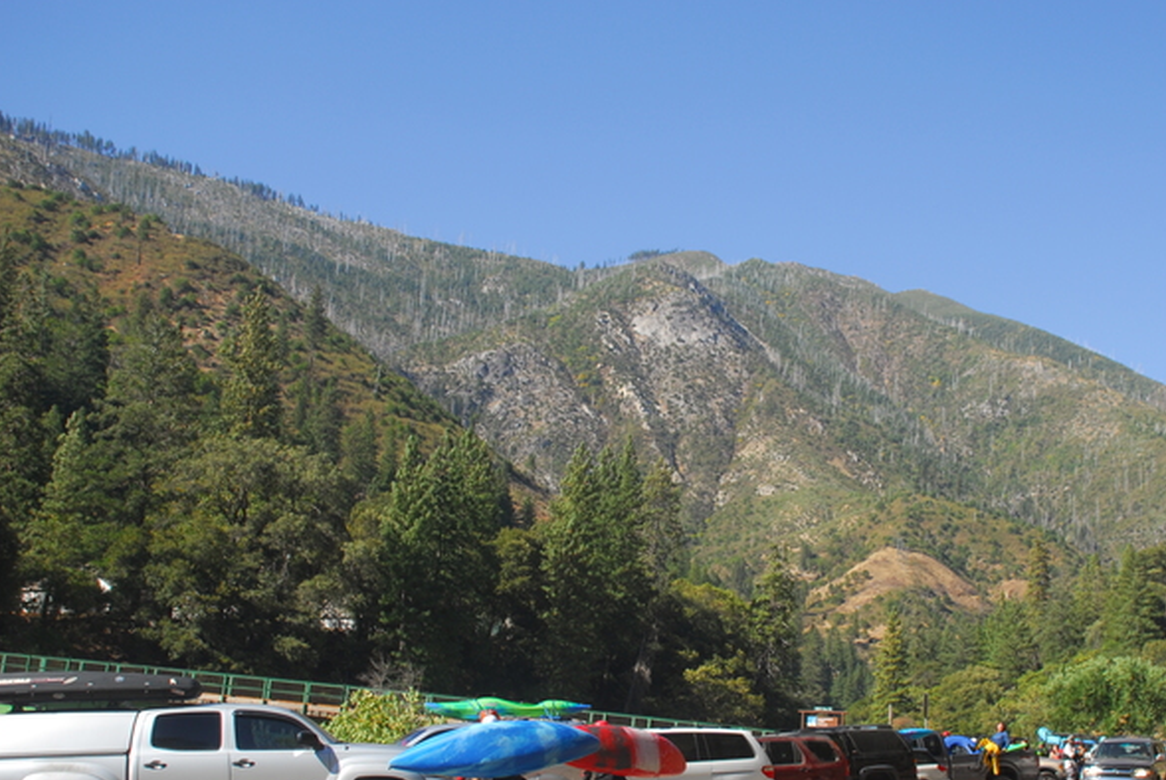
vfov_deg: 23.8
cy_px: 484
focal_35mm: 57
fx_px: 1848
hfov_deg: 34.8
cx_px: 738
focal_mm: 28
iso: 100
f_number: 4.5
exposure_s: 1/400
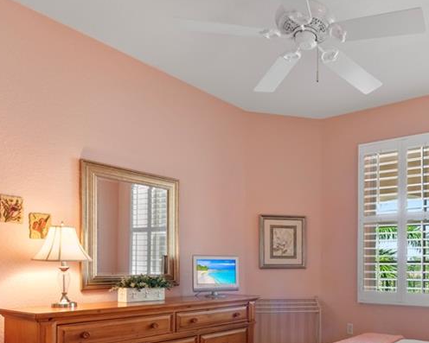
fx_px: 368
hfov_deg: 55.5
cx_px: 353
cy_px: 262
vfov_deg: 47.9
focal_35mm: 29
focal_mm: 10
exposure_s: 1/1.25
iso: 200
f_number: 8
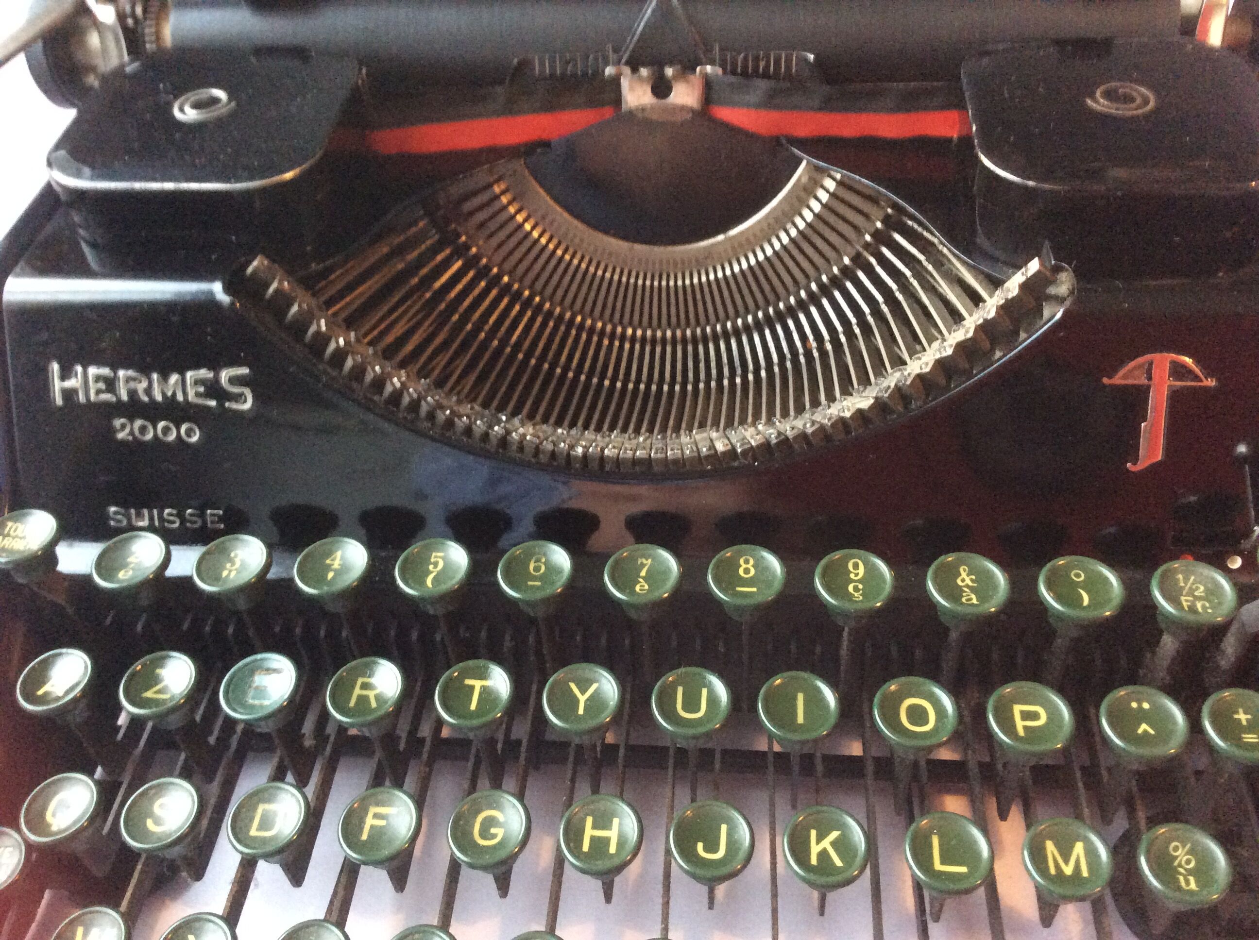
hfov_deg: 56.9
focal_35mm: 32
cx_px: 630
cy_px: 470
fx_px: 1162
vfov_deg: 44.1
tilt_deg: -46.2
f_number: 2.4
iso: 320
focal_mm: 3.3
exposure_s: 1/25
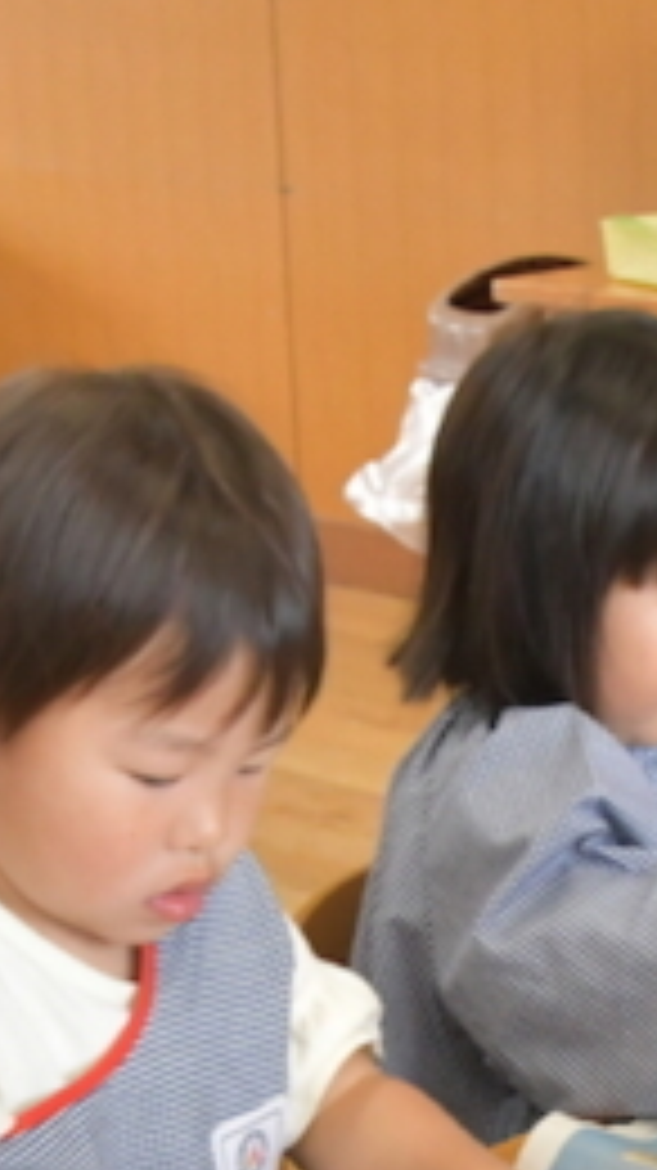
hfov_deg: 11.8
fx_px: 3163
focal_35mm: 102
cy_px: 1035
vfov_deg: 20.6
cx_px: 634
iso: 4000
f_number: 7.1
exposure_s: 1/200
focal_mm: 22
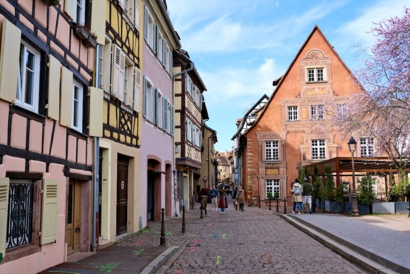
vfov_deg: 36.9
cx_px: 205
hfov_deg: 53.1
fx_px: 410
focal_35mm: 36
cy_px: 137
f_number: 5.6
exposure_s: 1/420
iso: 320
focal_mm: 24.2
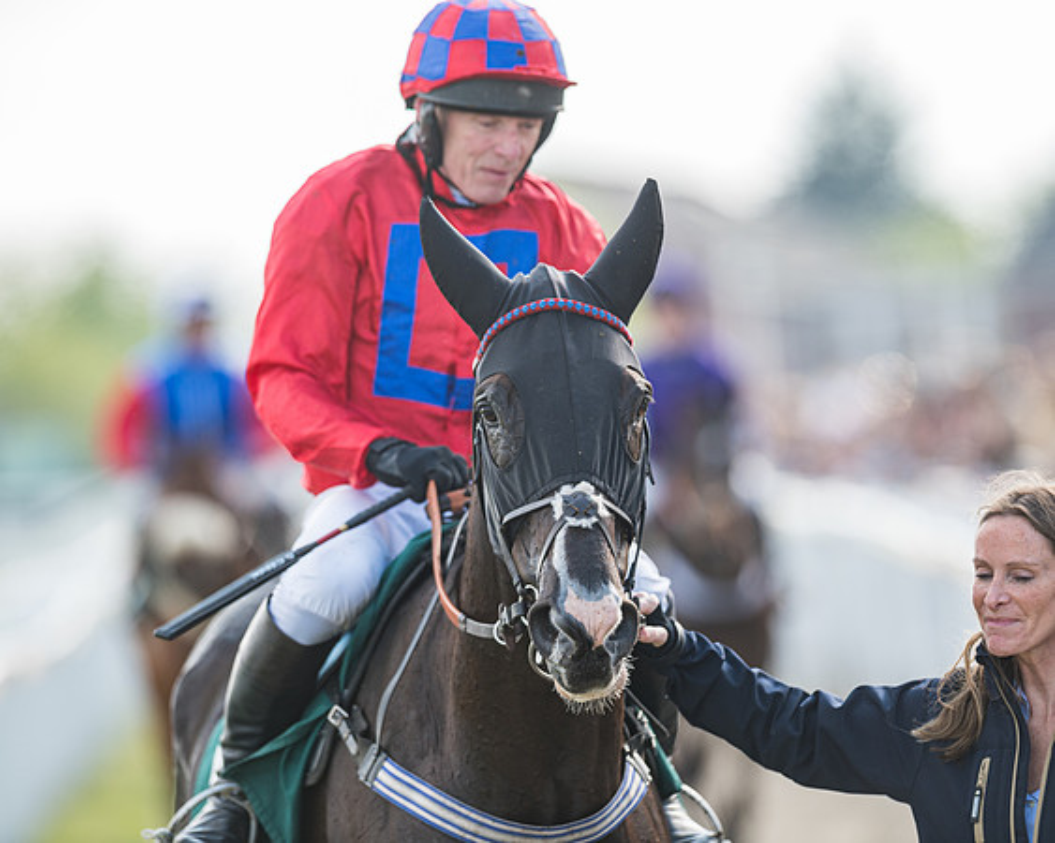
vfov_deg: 3.4
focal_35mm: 451
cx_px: 528
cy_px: 422
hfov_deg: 4.3
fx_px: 14078
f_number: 5
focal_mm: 400
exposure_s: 1/400
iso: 160
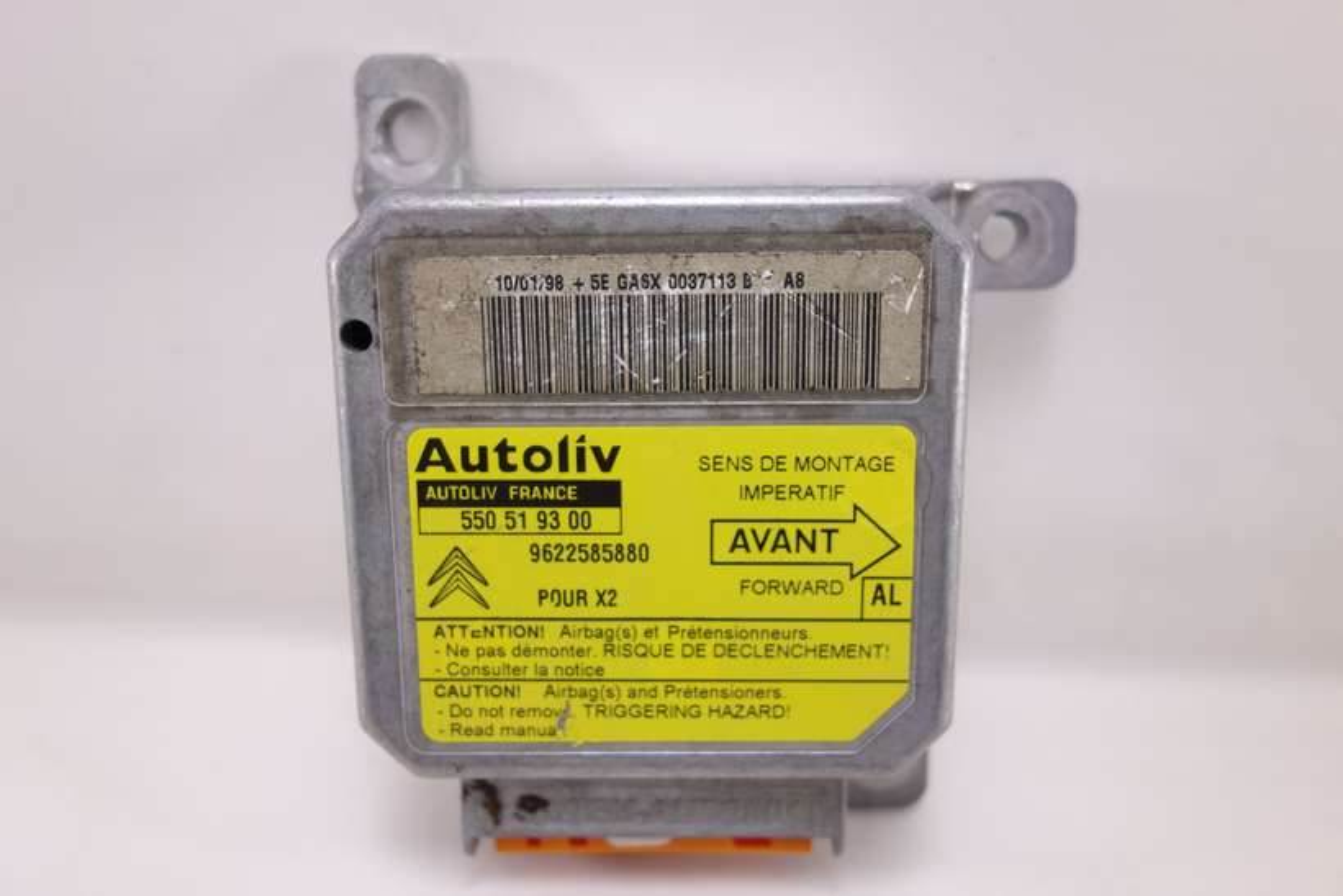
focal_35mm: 28
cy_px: 448
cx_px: 672
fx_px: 1045
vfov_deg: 46.4
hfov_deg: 65.5
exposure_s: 1/100
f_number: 2.2
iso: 125
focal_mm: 10.4
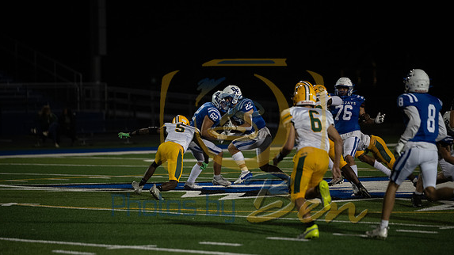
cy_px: 141
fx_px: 2552
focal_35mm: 212
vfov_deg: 5.7
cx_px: 227
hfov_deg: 10.2
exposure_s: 1/1250
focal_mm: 200
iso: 3200
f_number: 2.8
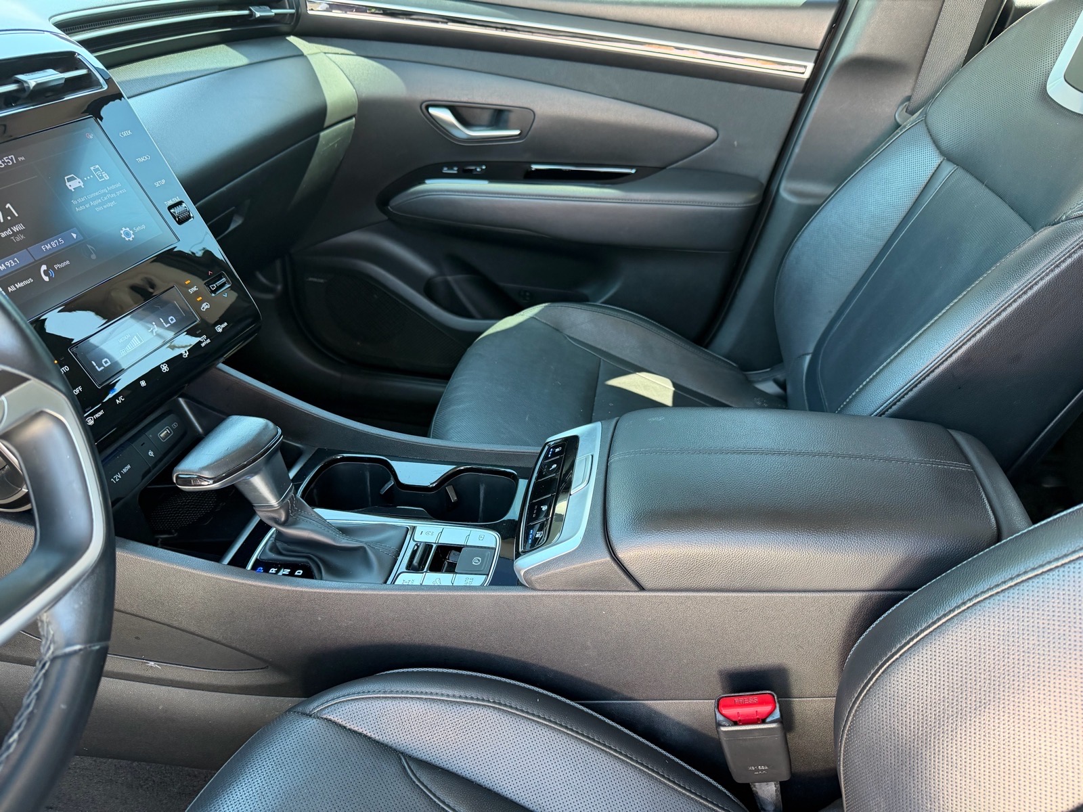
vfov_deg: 56.8
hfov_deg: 71.6
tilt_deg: -33.9
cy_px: 406
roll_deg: -3.2
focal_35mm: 24
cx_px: 542
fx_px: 751
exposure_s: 1/81
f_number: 1.78
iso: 200
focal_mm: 6.76
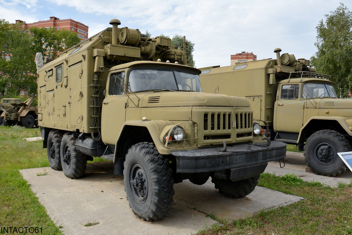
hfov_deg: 67.4
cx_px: 176
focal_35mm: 27
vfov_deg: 47.9
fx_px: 264
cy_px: 118
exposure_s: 1/250
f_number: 8
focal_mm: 18
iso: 125
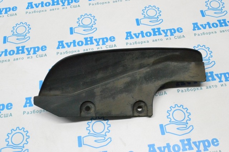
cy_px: 76
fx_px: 267
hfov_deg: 46.4
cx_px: 114
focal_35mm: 42
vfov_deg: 31.9
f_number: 11
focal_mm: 28
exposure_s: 1/160
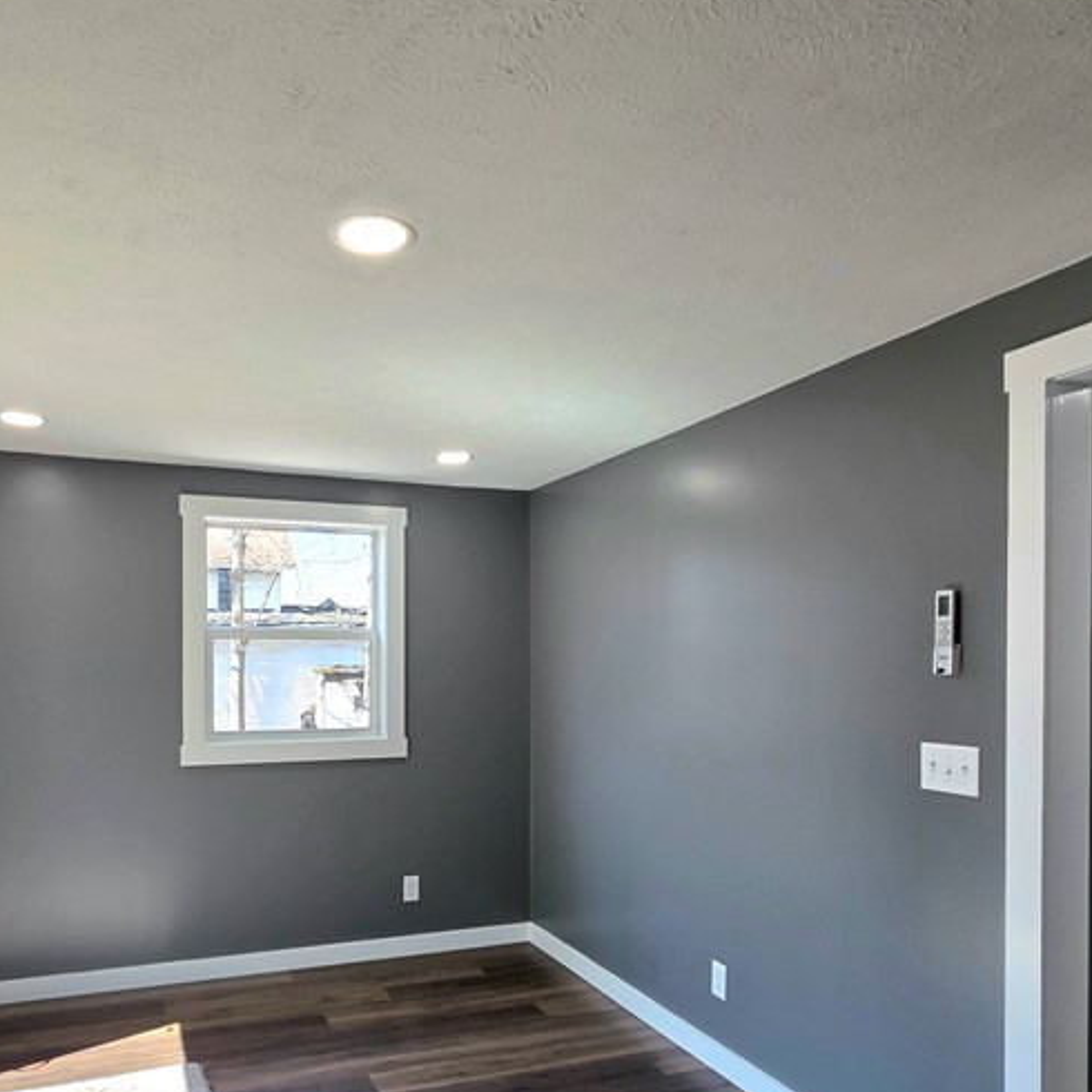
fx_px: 857
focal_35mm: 24
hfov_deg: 64.8
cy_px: 680
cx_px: 477
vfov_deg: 64.1
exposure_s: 1/120
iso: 32
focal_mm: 2.2
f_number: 1.9
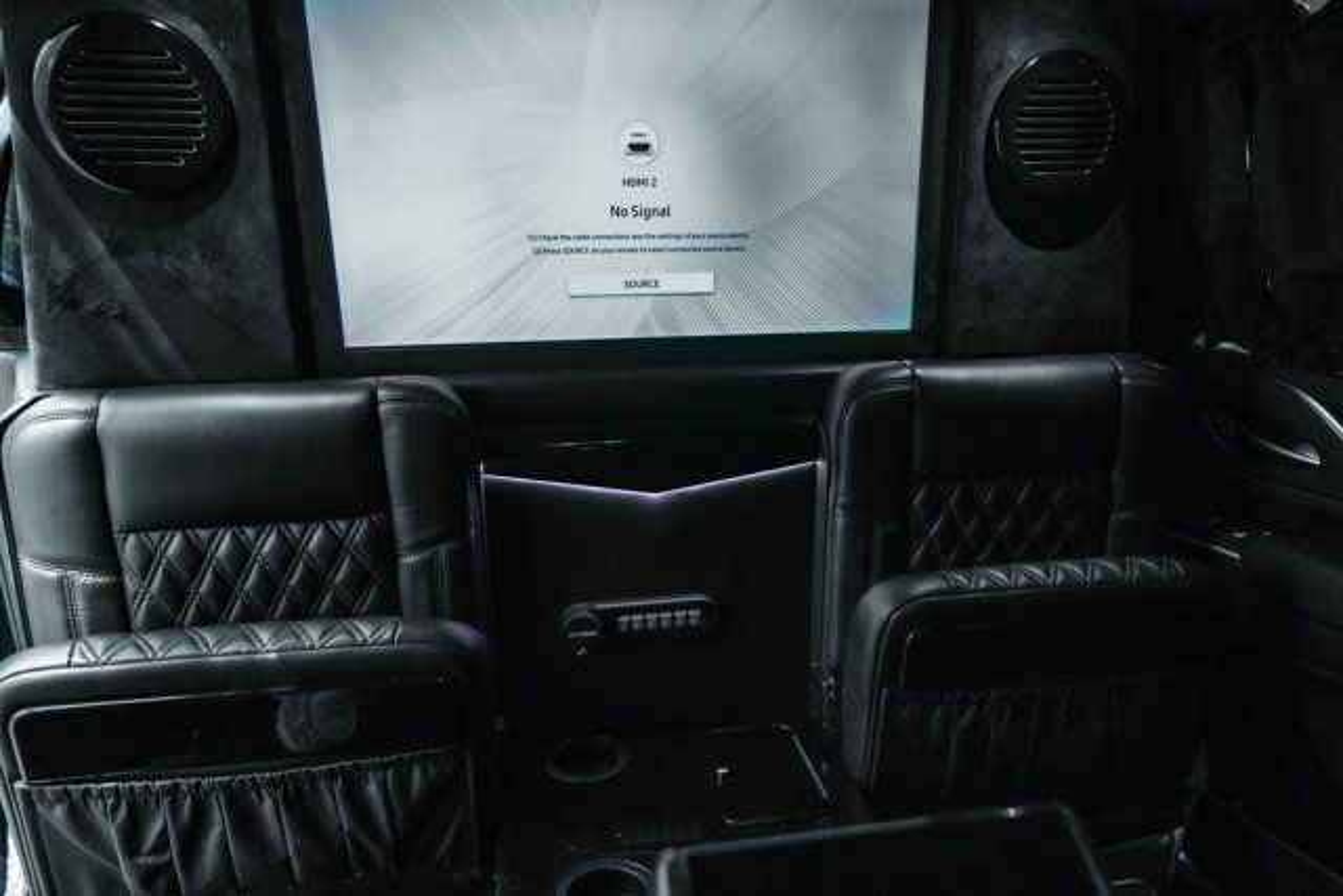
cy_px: 477
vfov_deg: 47.4
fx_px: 1020
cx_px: 746
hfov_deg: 66.5
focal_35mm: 27
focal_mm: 24
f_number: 2.8
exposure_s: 1/250
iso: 5000
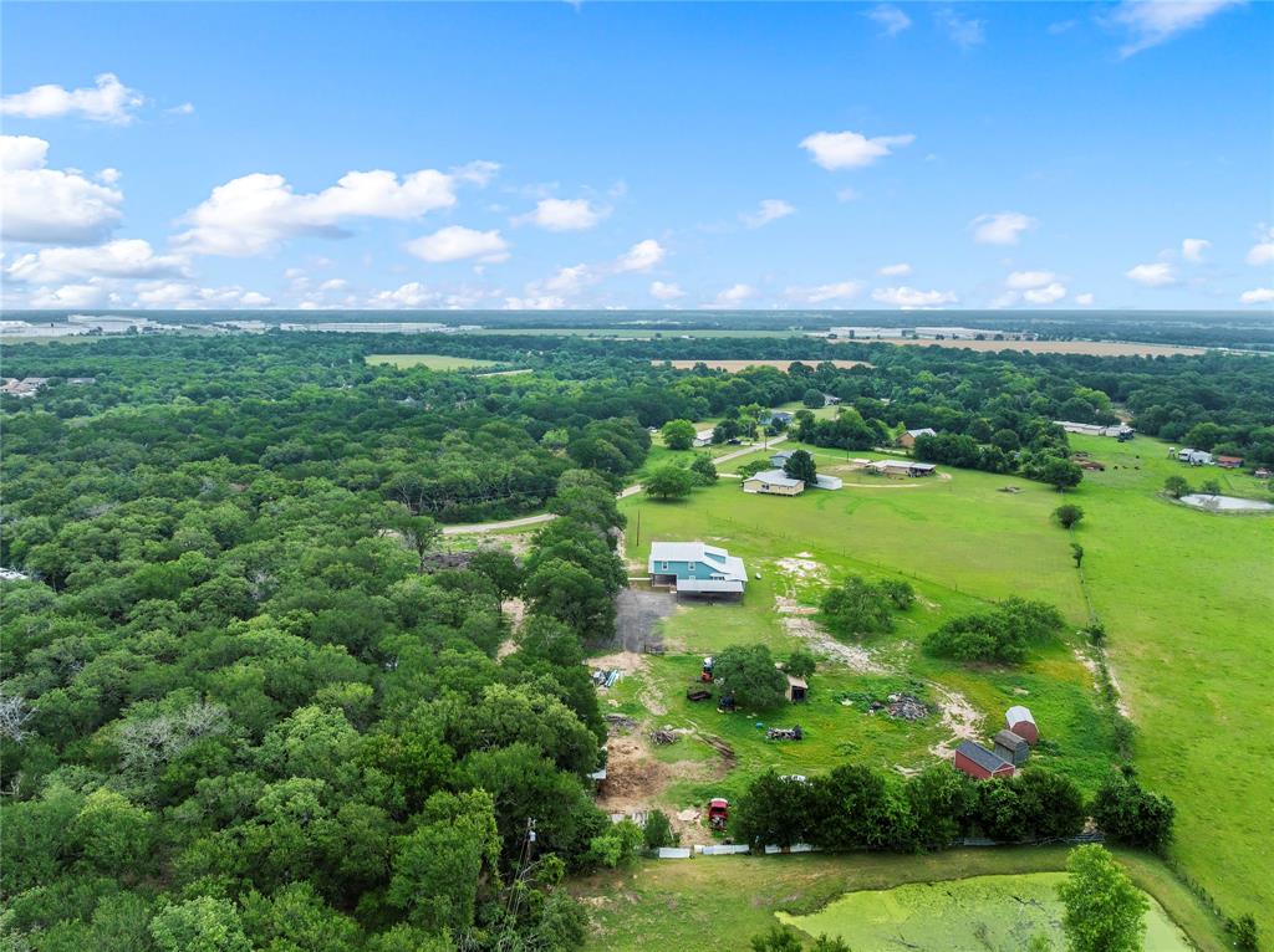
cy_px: 476
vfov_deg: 56.7
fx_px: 882
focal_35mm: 24
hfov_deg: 71.6
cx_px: 637
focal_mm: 12.29
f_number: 2.8
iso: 160
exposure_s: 1/1000
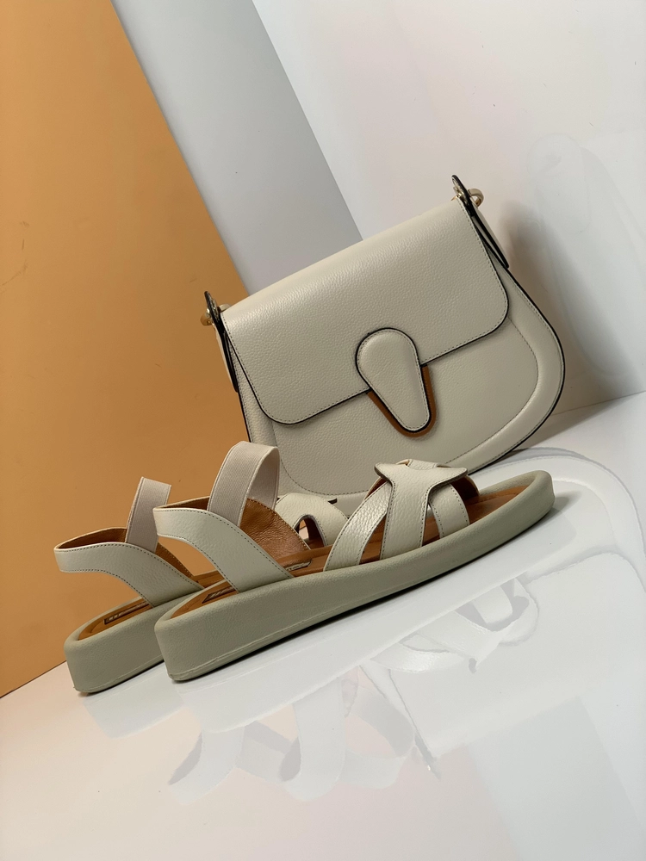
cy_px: 430
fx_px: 1294
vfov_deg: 36.8
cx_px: 323
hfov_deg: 28.0
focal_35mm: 52
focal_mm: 6
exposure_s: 1/100
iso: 25
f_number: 2.4
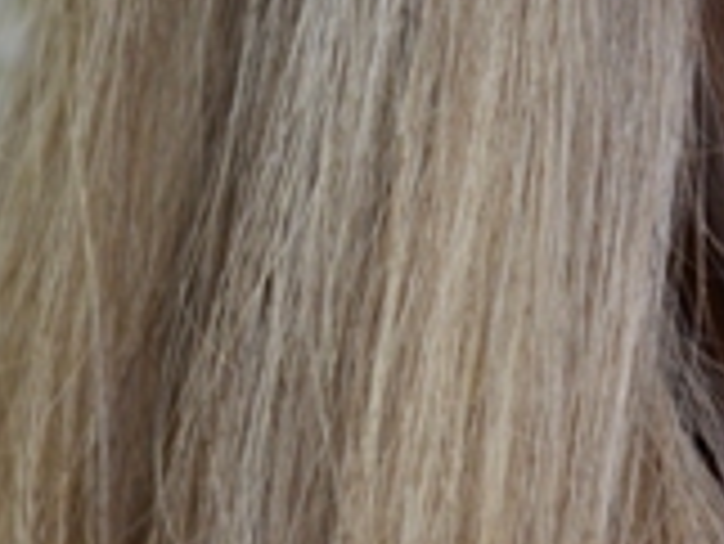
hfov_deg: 4.3
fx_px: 9586
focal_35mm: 458
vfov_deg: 3.2
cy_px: 638
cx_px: 1232
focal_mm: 50
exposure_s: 1/200
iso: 200
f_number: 2.8
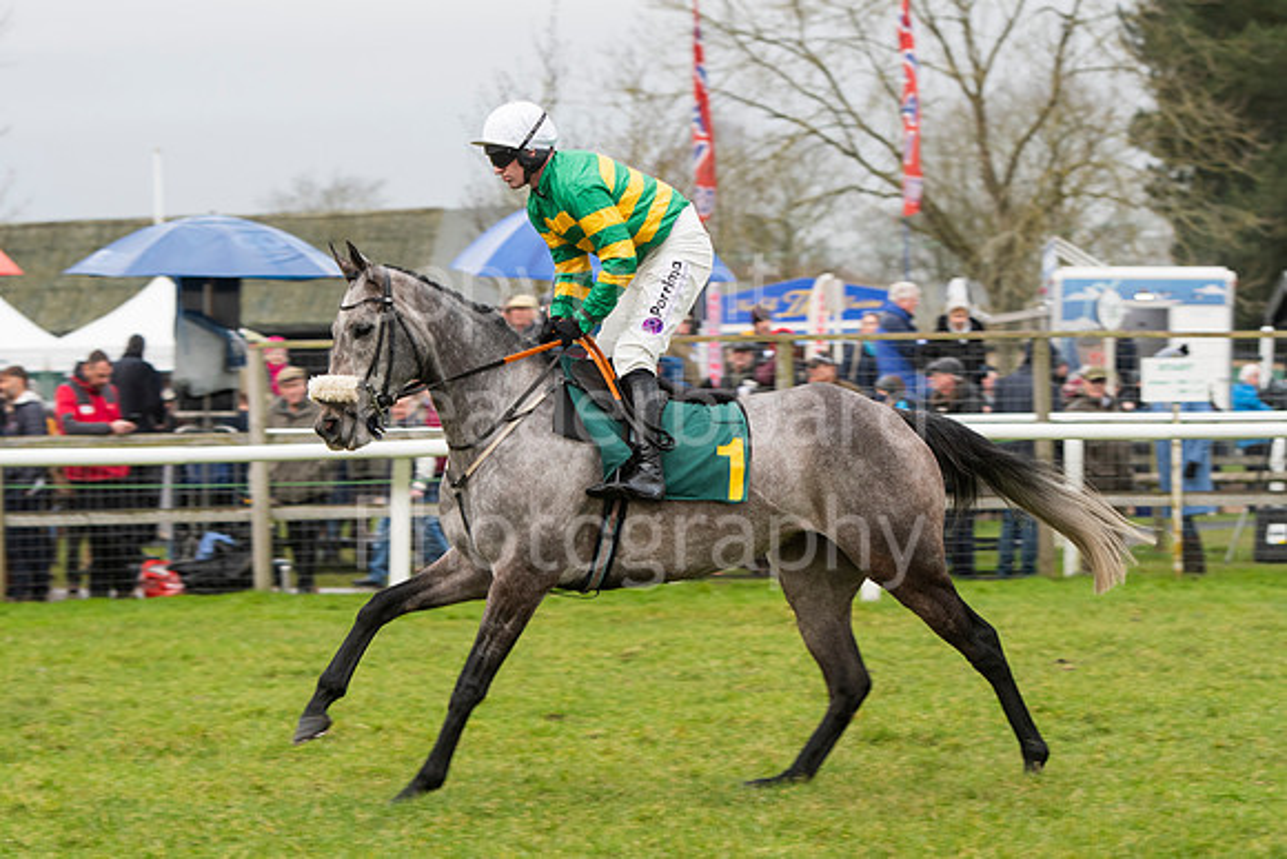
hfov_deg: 13.0
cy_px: 430
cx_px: 644
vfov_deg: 8.7
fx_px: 5632
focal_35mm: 158
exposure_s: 1/320
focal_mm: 105
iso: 640
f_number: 4
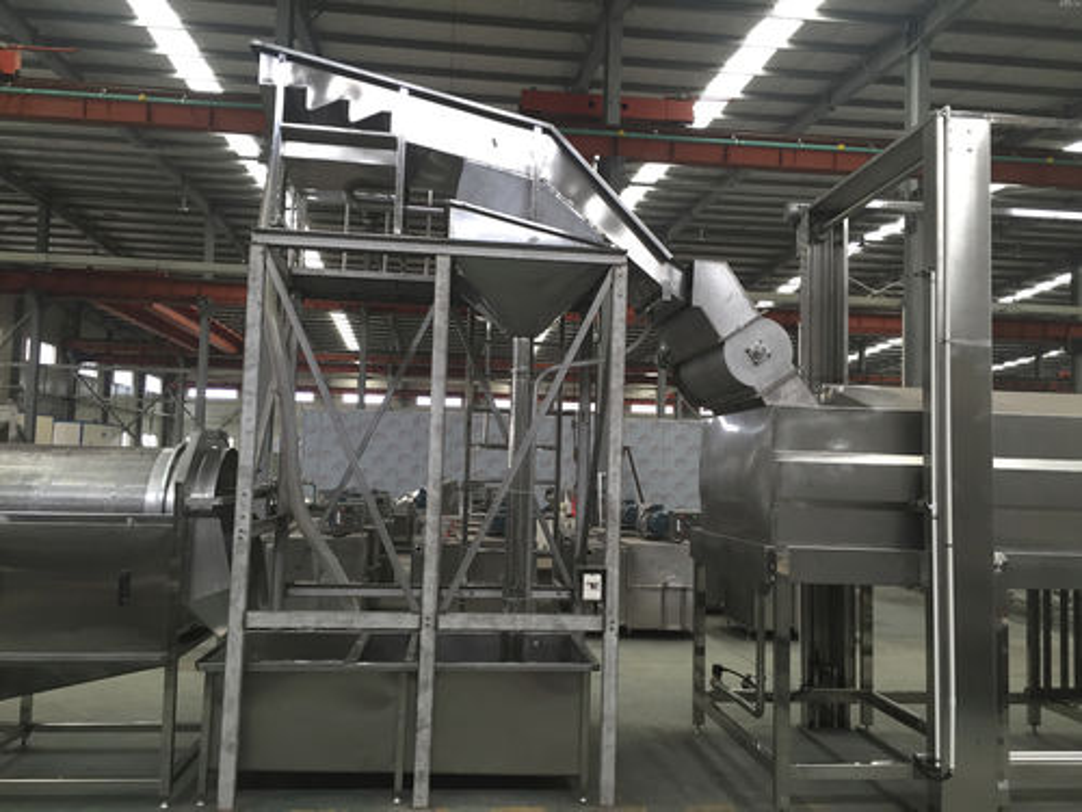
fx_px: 906
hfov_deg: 61.7
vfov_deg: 48.2
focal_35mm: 29
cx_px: 541
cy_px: 406
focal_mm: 4.15
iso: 100
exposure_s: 1/33
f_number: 2.2
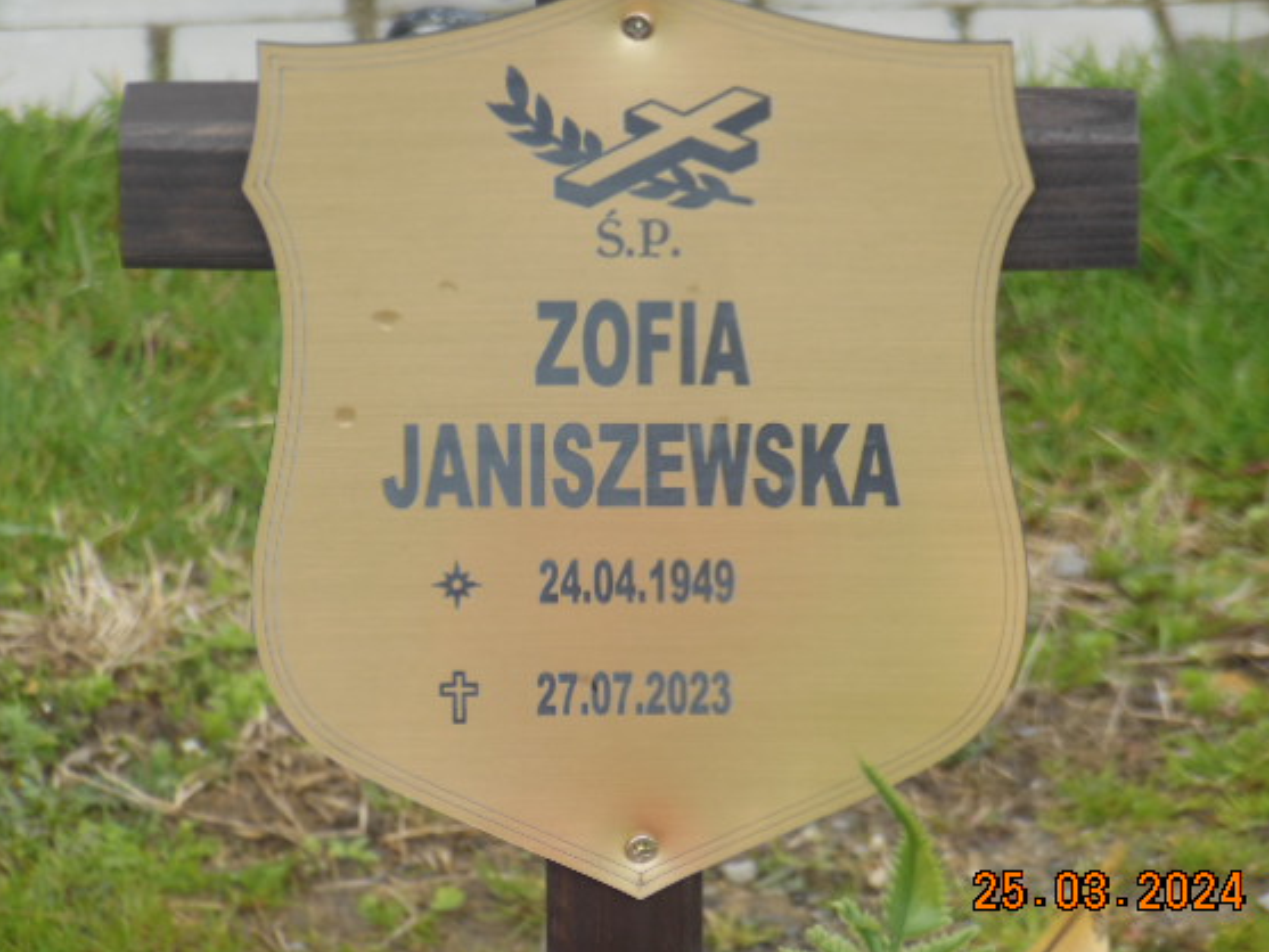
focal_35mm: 287
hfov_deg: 6.9
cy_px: 451
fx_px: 10524
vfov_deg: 5.2
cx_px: 576
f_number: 5.8
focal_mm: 45
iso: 125
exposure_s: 1/200
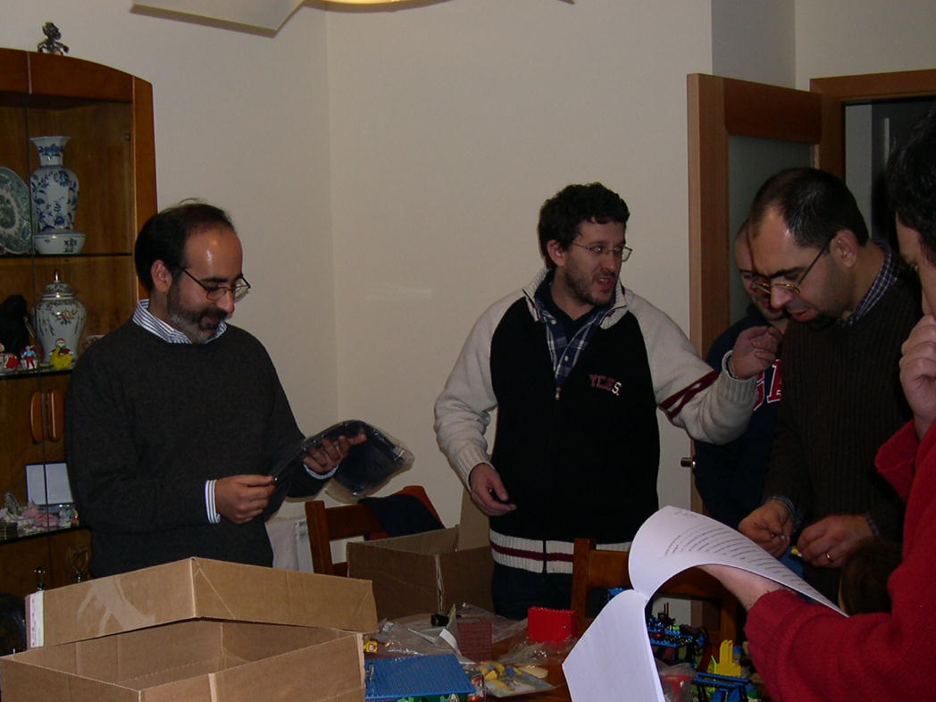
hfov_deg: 33.2
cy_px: 531
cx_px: 429
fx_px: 1568
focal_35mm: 58
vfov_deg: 24.9
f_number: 2.8
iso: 112
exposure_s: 1/60
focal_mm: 8
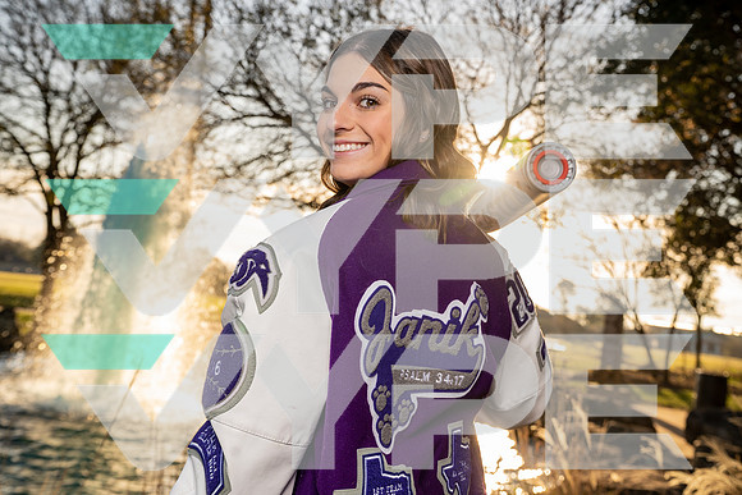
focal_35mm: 44
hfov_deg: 44.5
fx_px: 907
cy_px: 248
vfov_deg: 30.5
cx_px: 371
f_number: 5.6
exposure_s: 1/250
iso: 160
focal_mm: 44
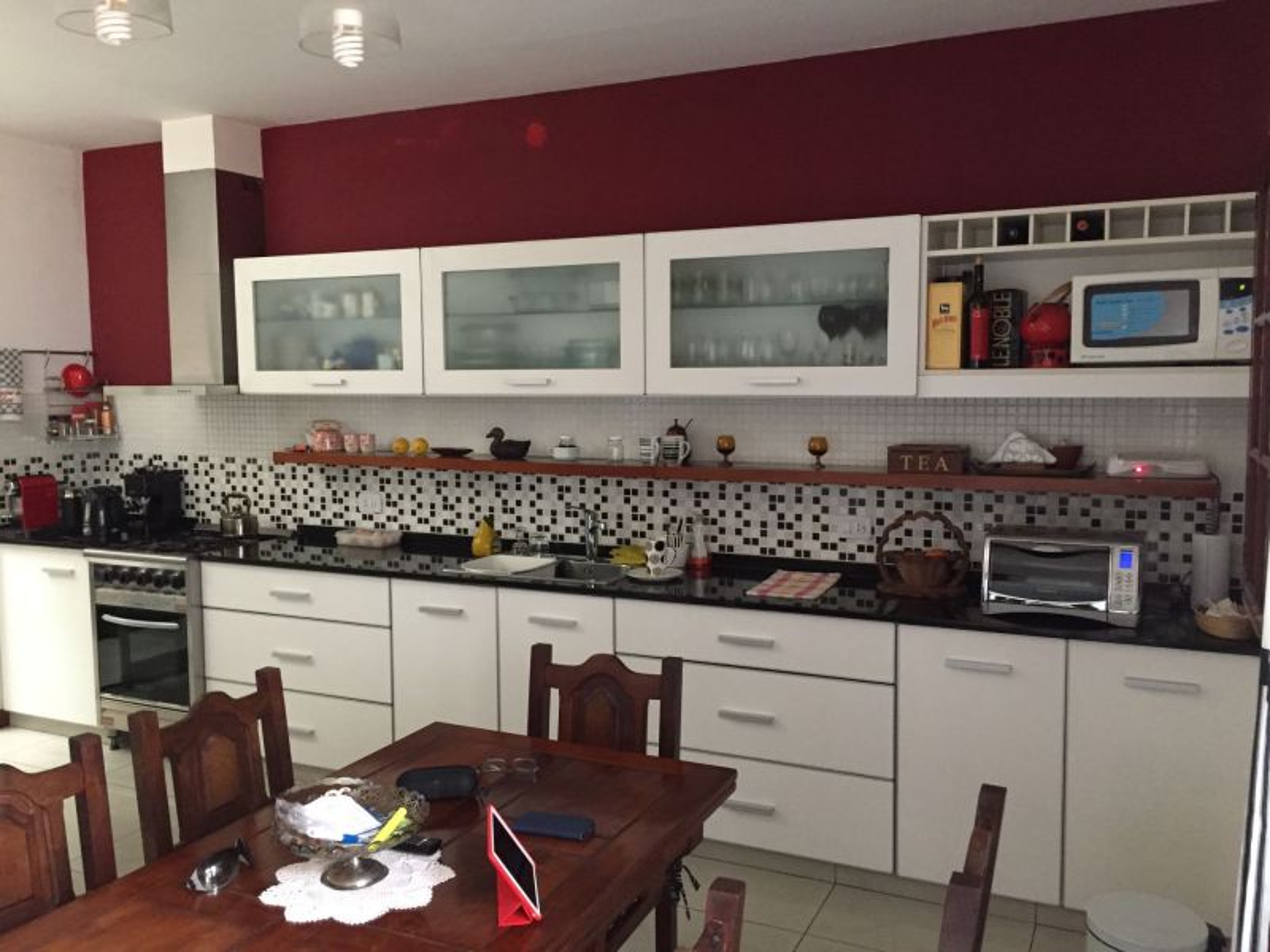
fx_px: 1064
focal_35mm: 29
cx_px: 635
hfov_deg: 61.7
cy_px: 476
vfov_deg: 48.2
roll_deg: -0.7
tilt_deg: -6.0
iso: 250
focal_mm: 4.15
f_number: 2.2
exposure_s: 1/17
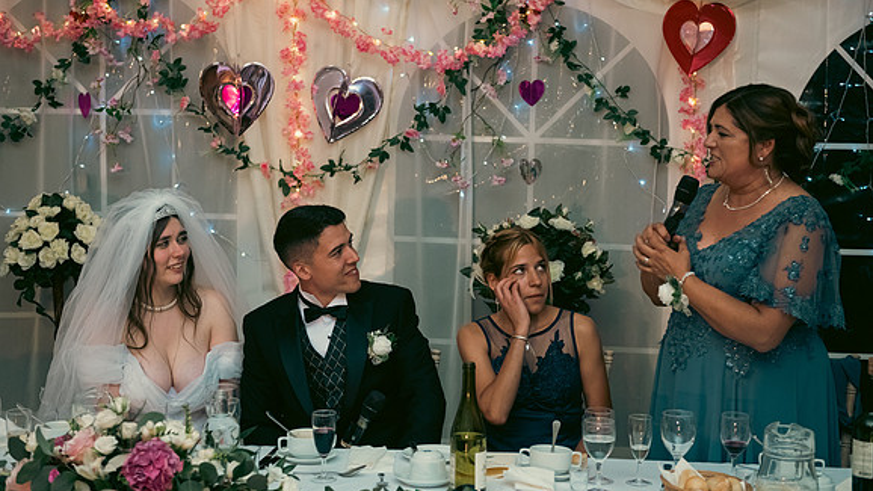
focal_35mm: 61
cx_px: 436
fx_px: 1412
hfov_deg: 34.4
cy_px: 232
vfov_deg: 19.7
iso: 800
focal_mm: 58
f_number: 3.5
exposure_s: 1/160
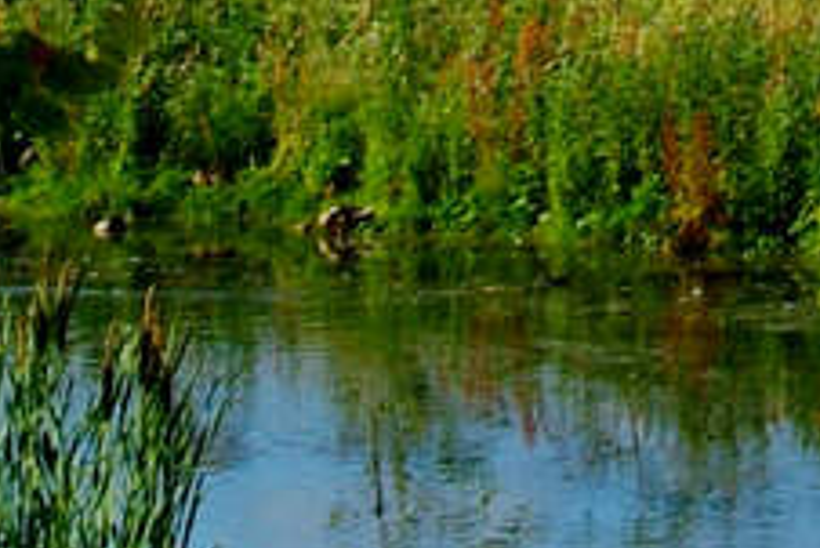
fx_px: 7590
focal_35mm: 333
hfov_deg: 5.9
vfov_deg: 4.1
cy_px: -468
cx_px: 2103
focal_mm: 28
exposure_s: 1/125
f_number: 13
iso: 100
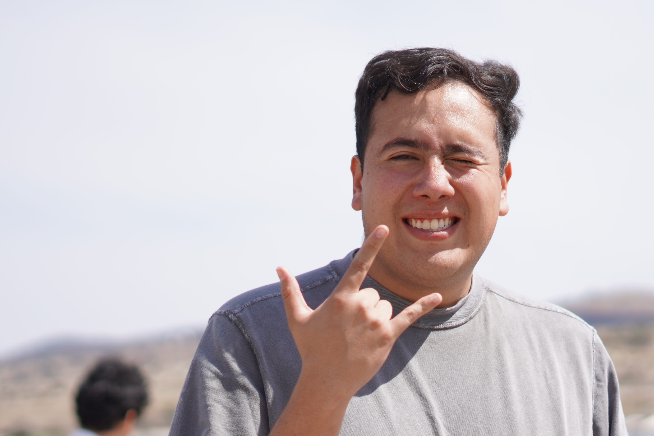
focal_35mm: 119
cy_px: 203
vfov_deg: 11.5
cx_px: 411
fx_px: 2162
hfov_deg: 17.2
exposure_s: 1/4000
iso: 100
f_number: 1.8
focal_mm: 50
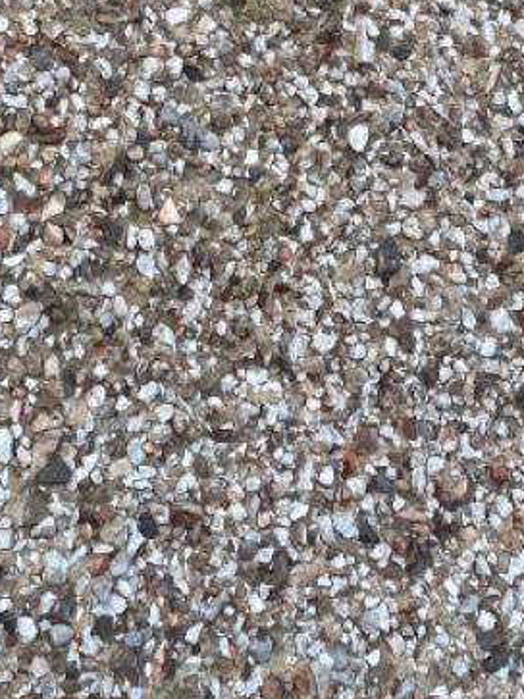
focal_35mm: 86
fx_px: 1737
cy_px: -316
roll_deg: -10.3
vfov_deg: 20.0
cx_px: 102
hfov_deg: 17.0
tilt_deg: +13.1
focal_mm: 4.25
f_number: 1.8
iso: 32
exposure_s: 1/267
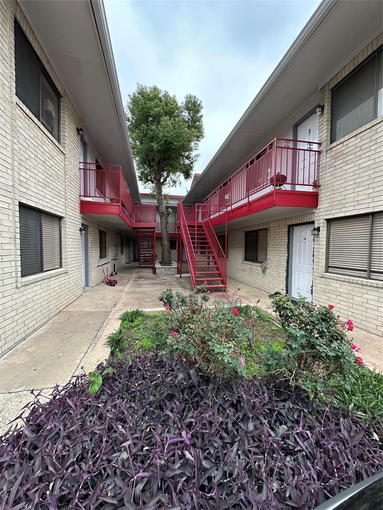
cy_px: 255
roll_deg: -1.4
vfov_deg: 102.1
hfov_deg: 85.7
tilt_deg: -1.0
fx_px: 207
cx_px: 192
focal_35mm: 14
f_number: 2.2
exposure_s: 1/99
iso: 160
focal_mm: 2.22
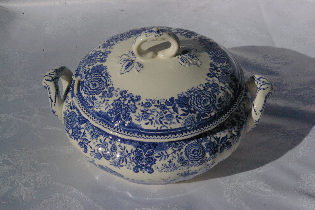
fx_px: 341
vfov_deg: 34.1
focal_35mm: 39
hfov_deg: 49.6
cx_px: 158
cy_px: 105
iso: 1600
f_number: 19
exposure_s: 1/1500
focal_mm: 26
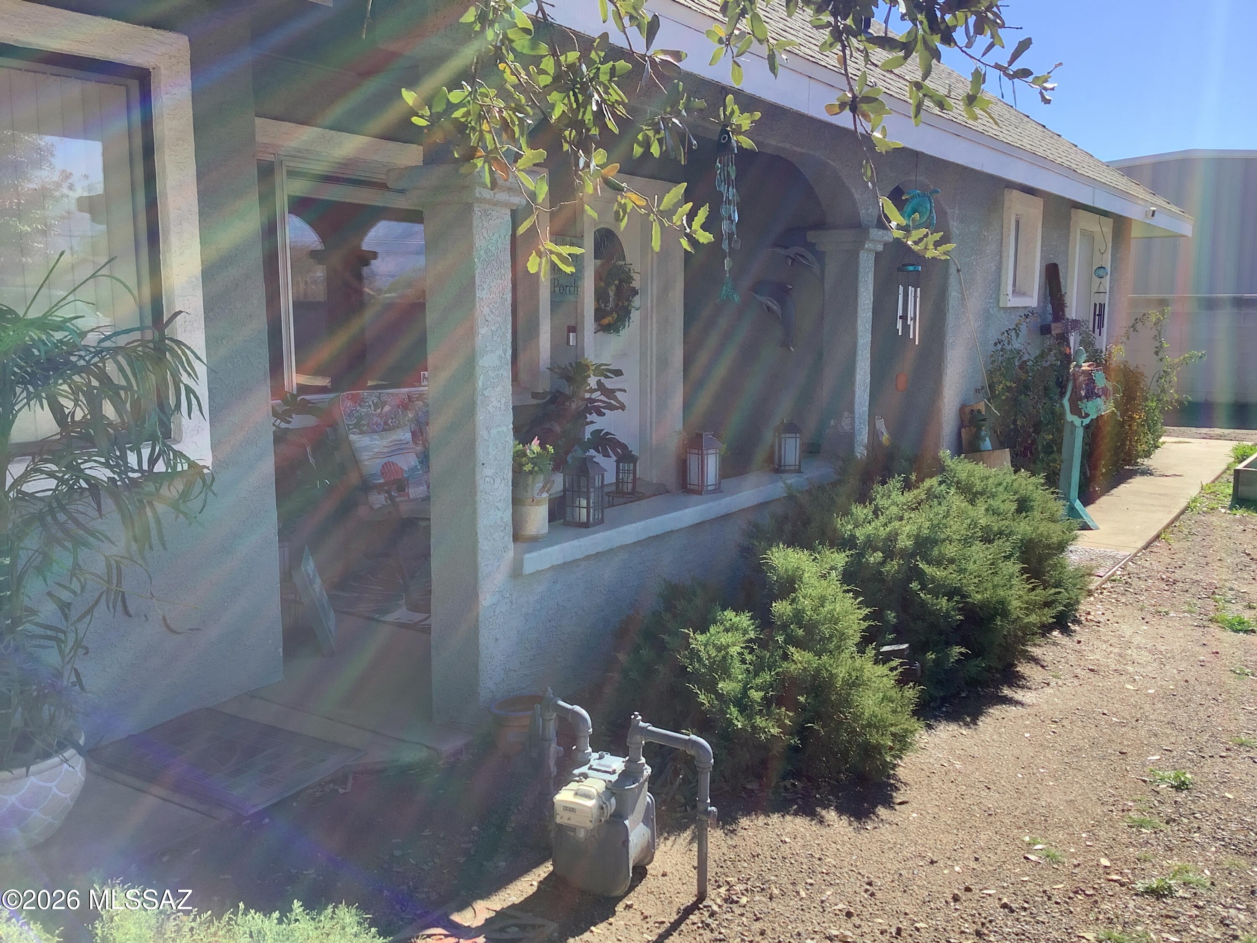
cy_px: 472
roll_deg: -0.2
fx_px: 1126
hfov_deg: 58.4
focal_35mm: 31
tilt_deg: -9.3
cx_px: 628
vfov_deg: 45.4
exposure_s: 1/351
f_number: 2.4
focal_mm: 3.3
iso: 25
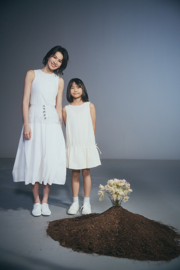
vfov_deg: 51.9
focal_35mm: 37
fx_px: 277
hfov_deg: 35.9
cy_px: 135
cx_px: 90
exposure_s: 1/250
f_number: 2
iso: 640
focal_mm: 37
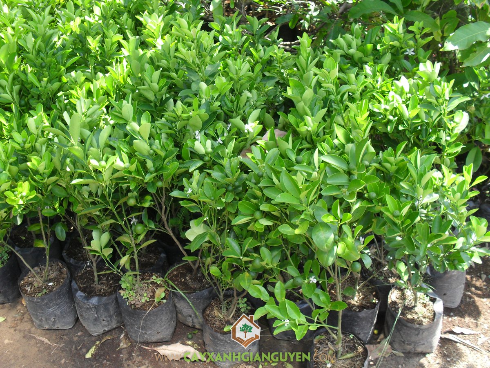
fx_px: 495
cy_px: 184
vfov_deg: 40.7
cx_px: 245
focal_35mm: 35
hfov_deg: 52.6
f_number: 3.2
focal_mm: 6.3
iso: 100
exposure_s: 1/125
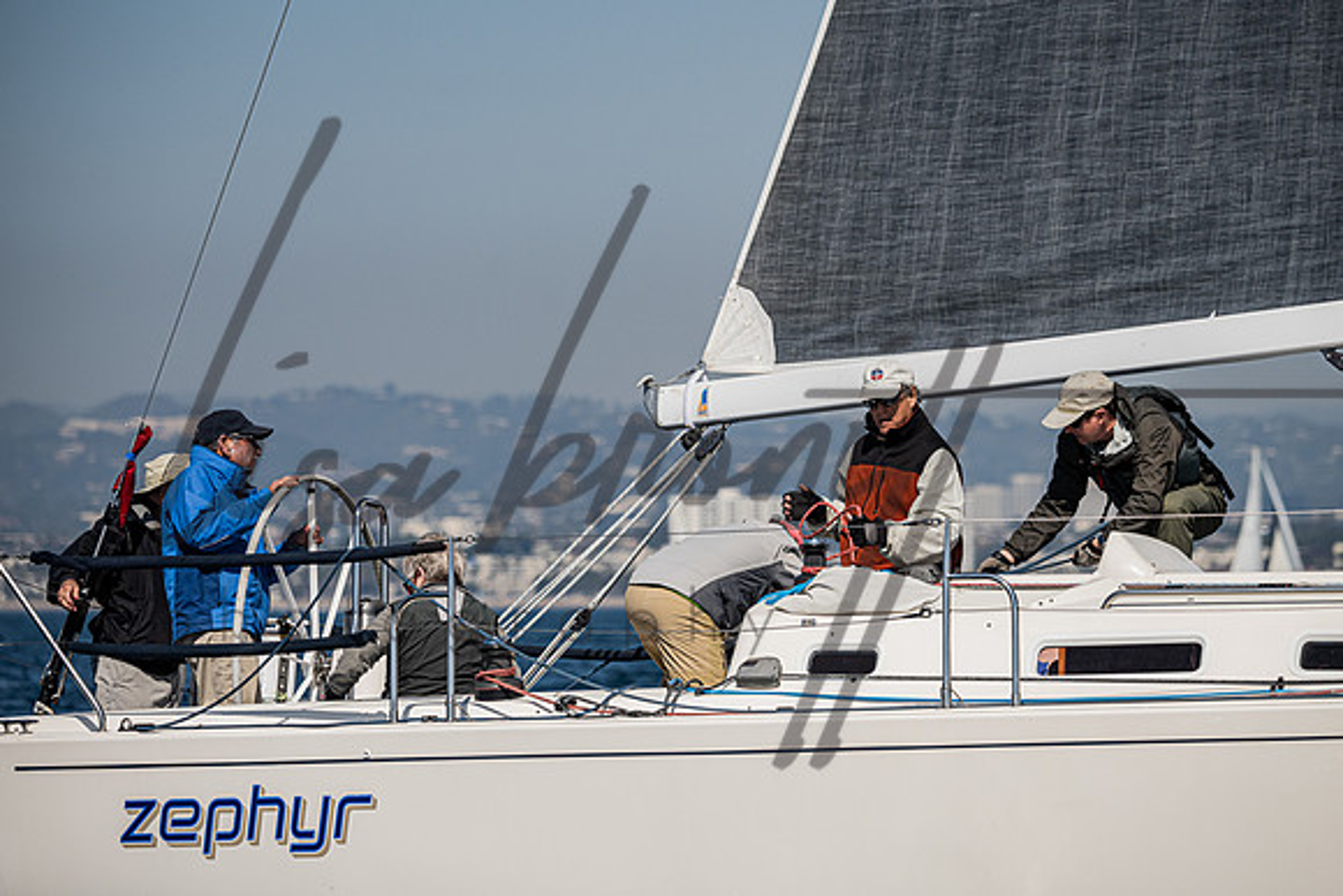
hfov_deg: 9.1
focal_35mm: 225
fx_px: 8405
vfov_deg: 6.1
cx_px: 718
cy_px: 380
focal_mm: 190
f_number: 5
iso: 400
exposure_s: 1/6400
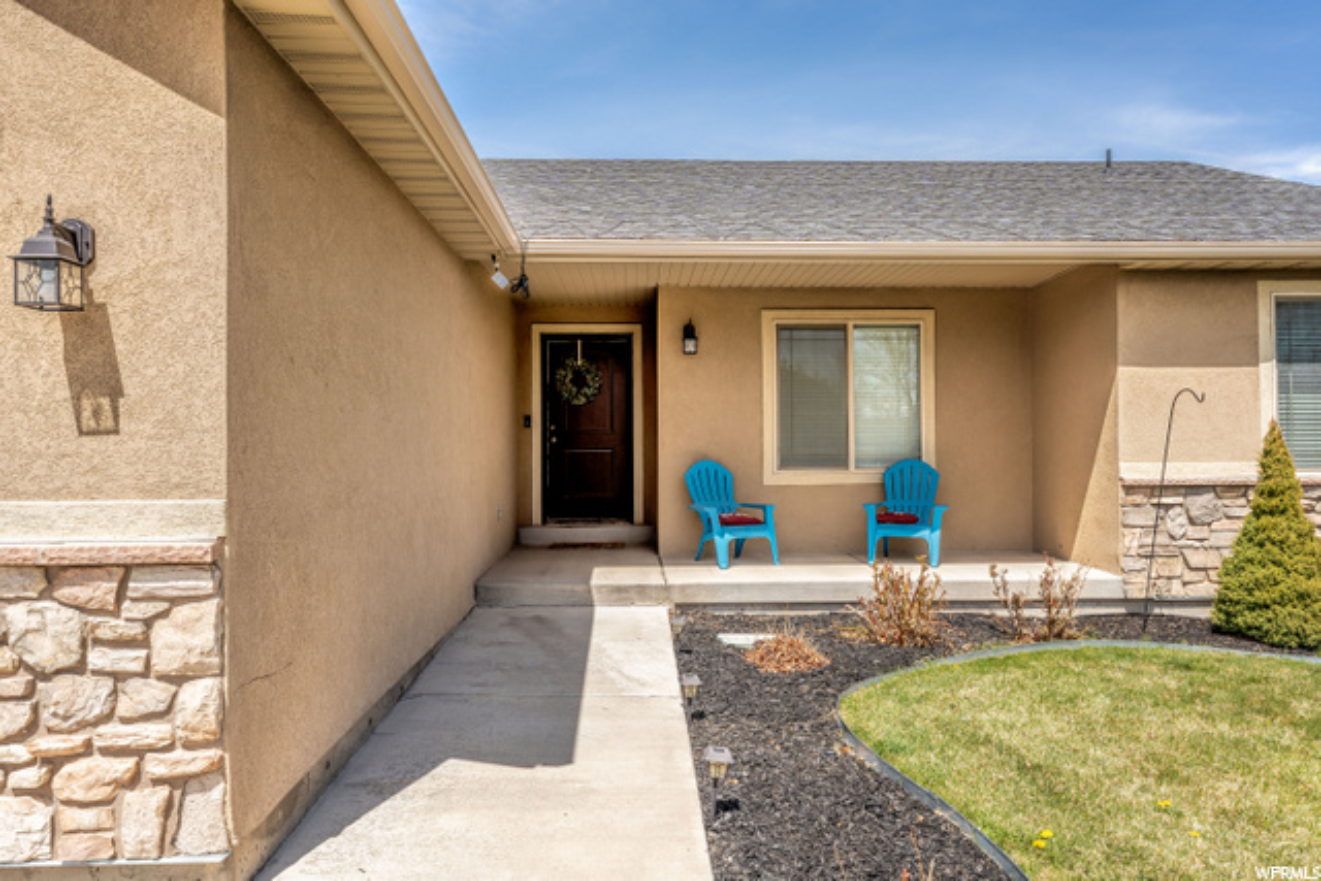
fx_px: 881
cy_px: 440
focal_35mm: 24
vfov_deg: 53.2
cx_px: 660
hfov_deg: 73.7
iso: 250
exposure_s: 1/400
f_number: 8
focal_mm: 24
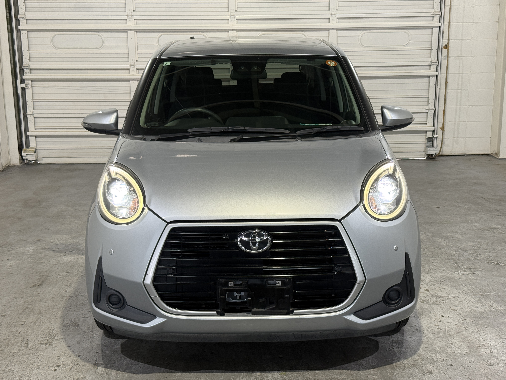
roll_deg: +0.4
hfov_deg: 39.7
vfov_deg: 30.3
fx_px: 702
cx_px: 253
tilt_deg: -12.6
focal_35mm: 48
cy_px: 190
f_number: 1.78
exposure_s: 1/60
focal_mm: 6.76
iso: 80
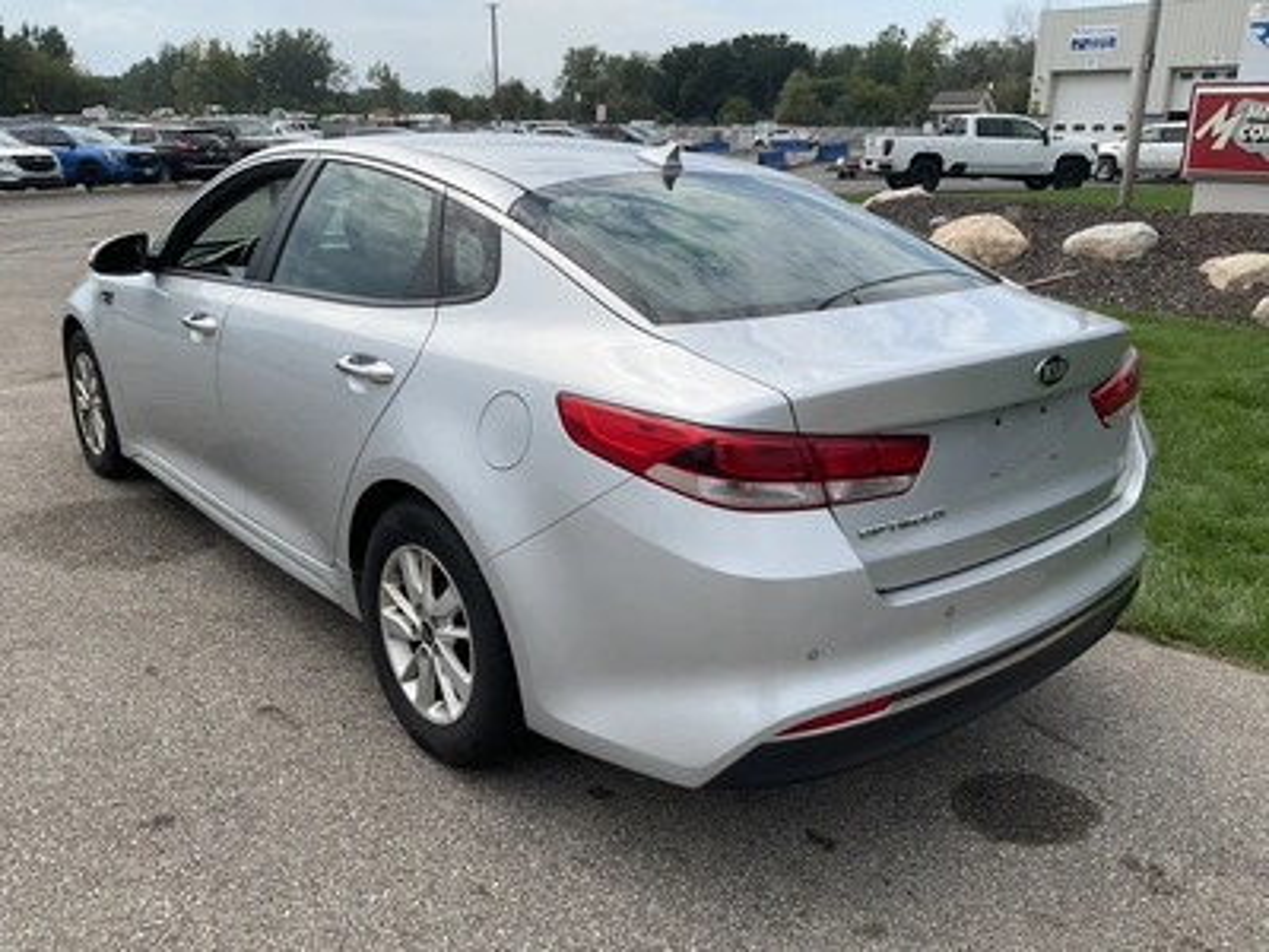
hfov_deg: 61.7
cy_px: 476
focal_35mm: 29
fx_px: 1063
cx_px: 634
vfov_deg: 48.2
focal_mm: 3
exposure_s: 1/2141
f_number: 1.8
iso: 25
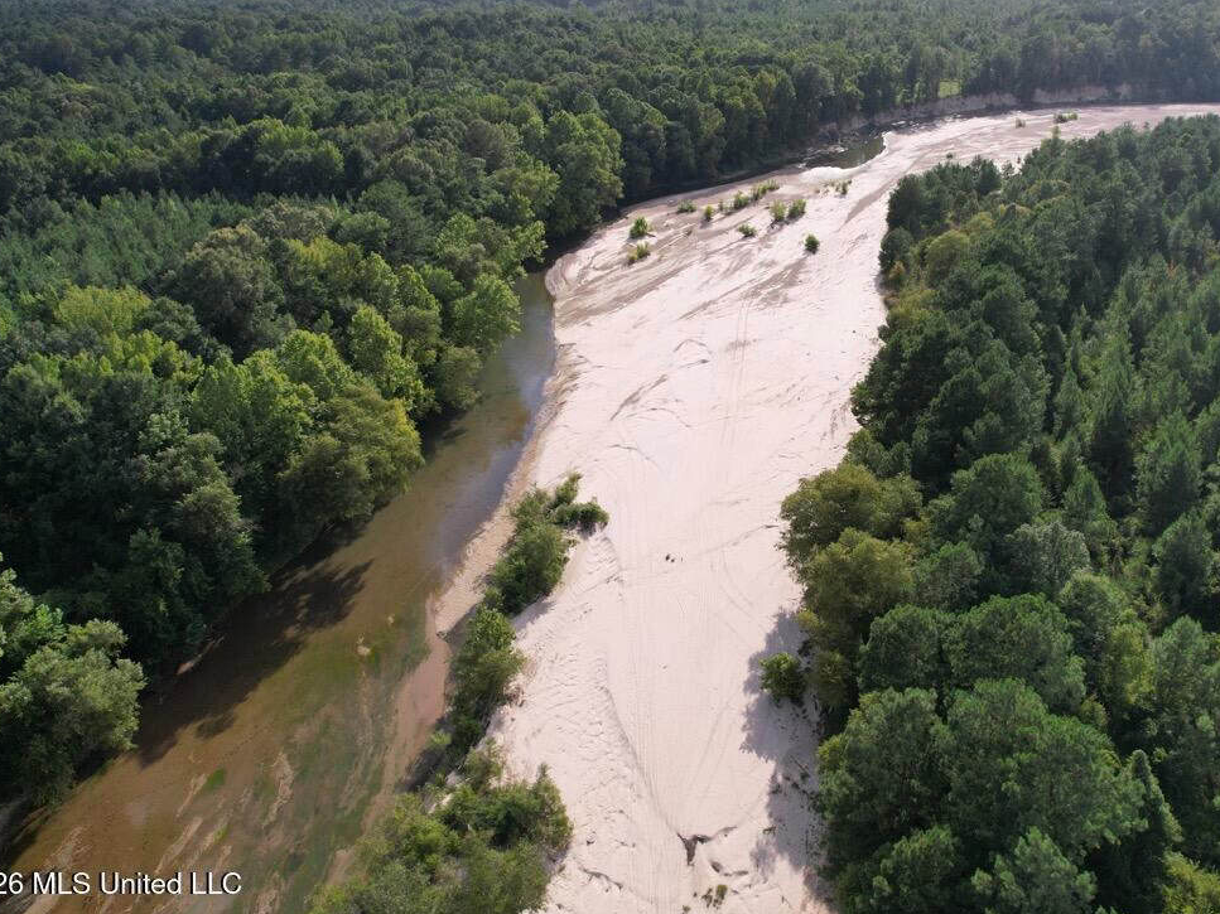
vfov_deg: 49.6
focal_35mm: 28
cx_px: 738
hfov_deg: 62.8
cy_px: 394
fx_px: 987
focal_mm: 8.4
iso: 100
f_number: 2.8
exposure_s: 1/2000
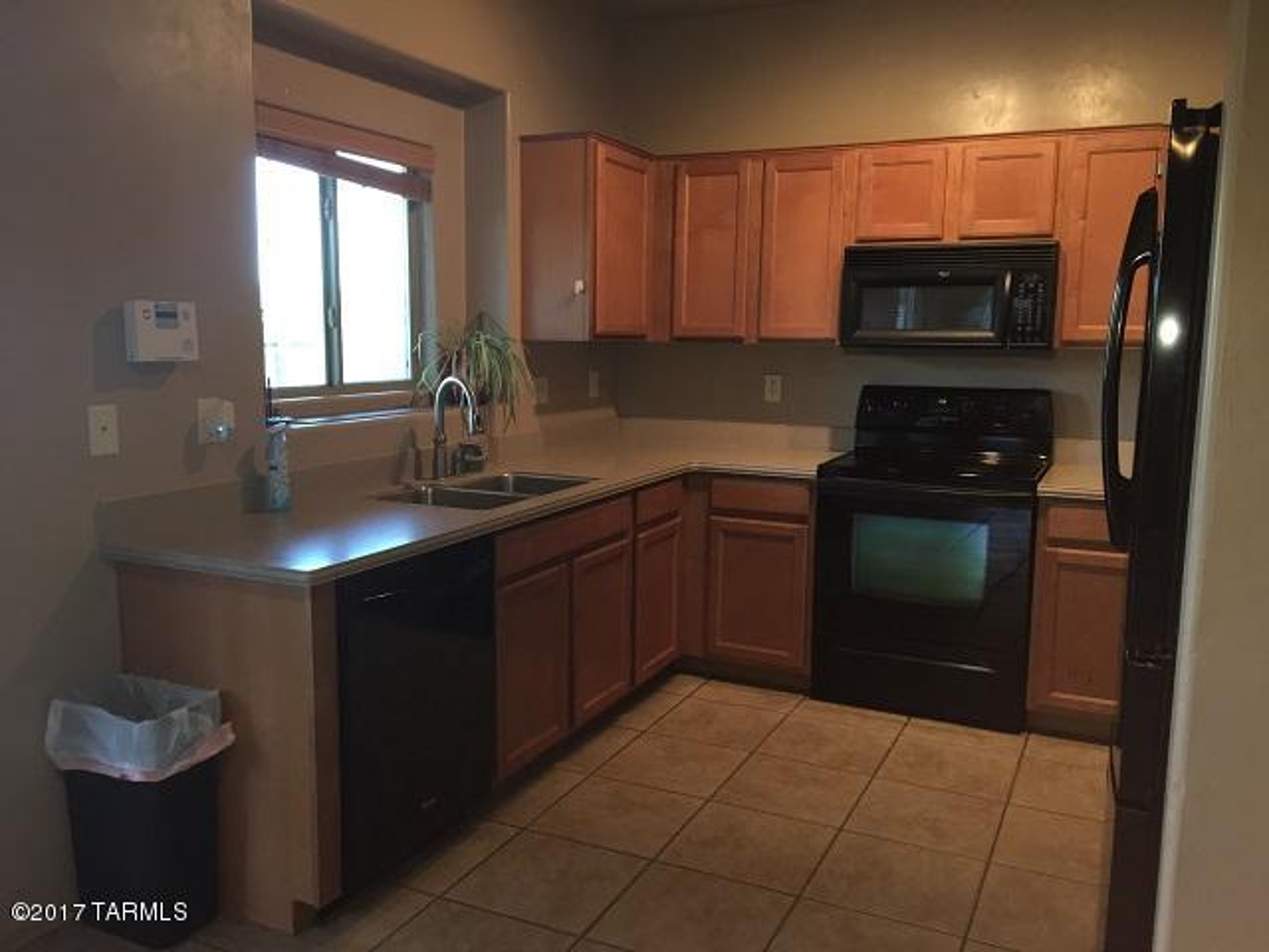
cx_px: 634
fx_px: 1063
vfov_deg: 48.2
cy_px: 476
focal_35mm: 29
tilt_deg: -8.3
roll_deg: -0.9
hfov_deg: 61.7
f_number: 2.2
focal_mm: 4.15
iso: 100
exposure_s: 1/30
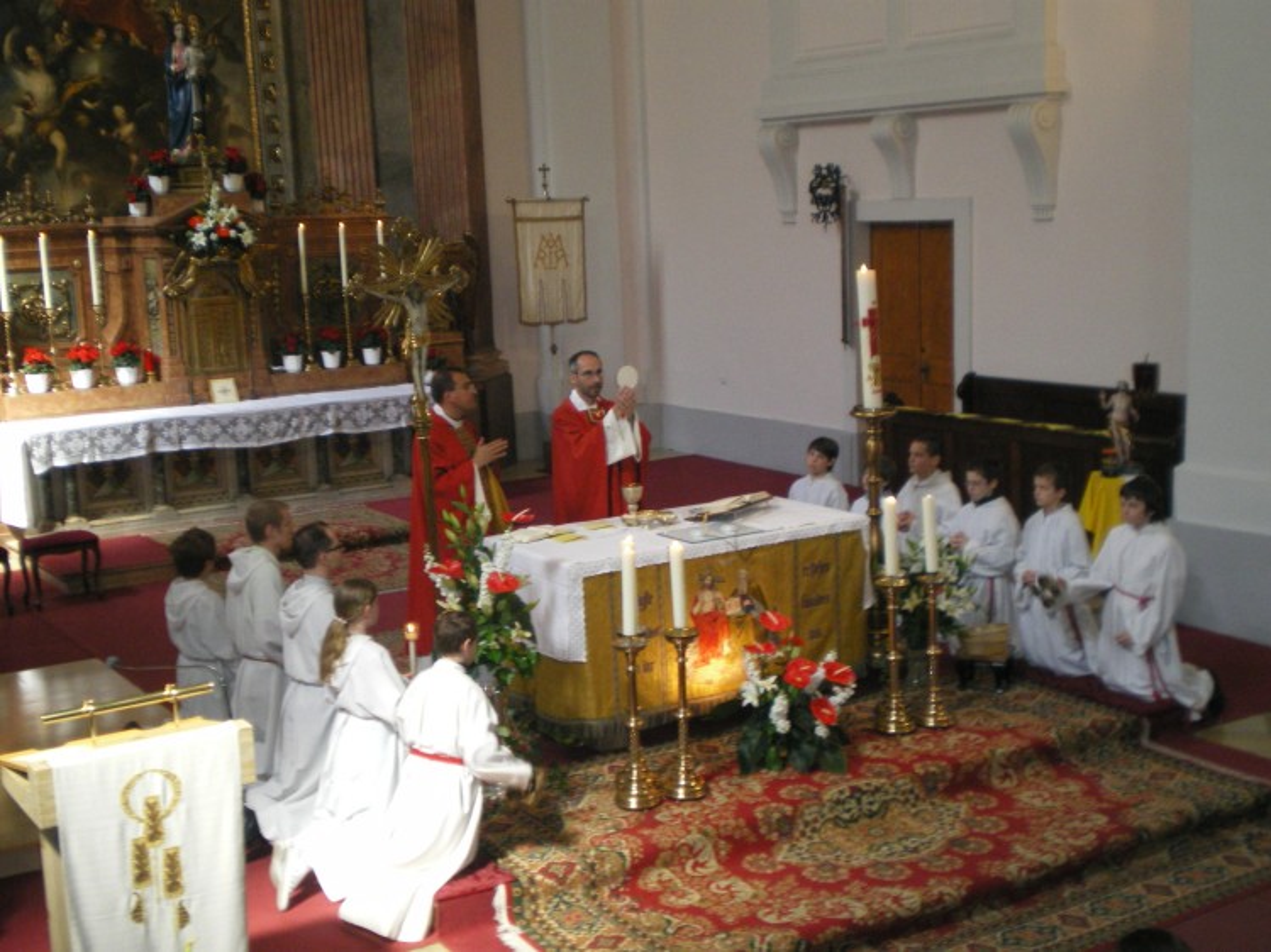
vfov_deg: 30.2
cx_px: 636
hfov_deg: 39.7
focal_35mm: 48
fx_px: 1762
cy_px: 476
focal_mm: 8.4
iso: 320
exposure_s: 1/50
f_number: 3.7
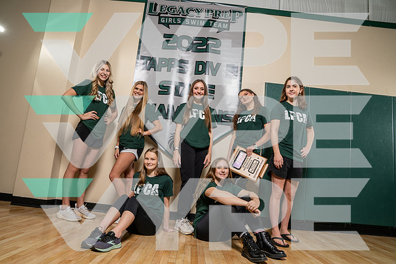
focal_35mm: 24
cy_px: 132
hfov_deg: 73.7
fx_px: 264
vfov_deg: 53.2
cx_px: 198
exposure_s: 1/250
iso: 320
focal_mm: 24
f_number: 6.3
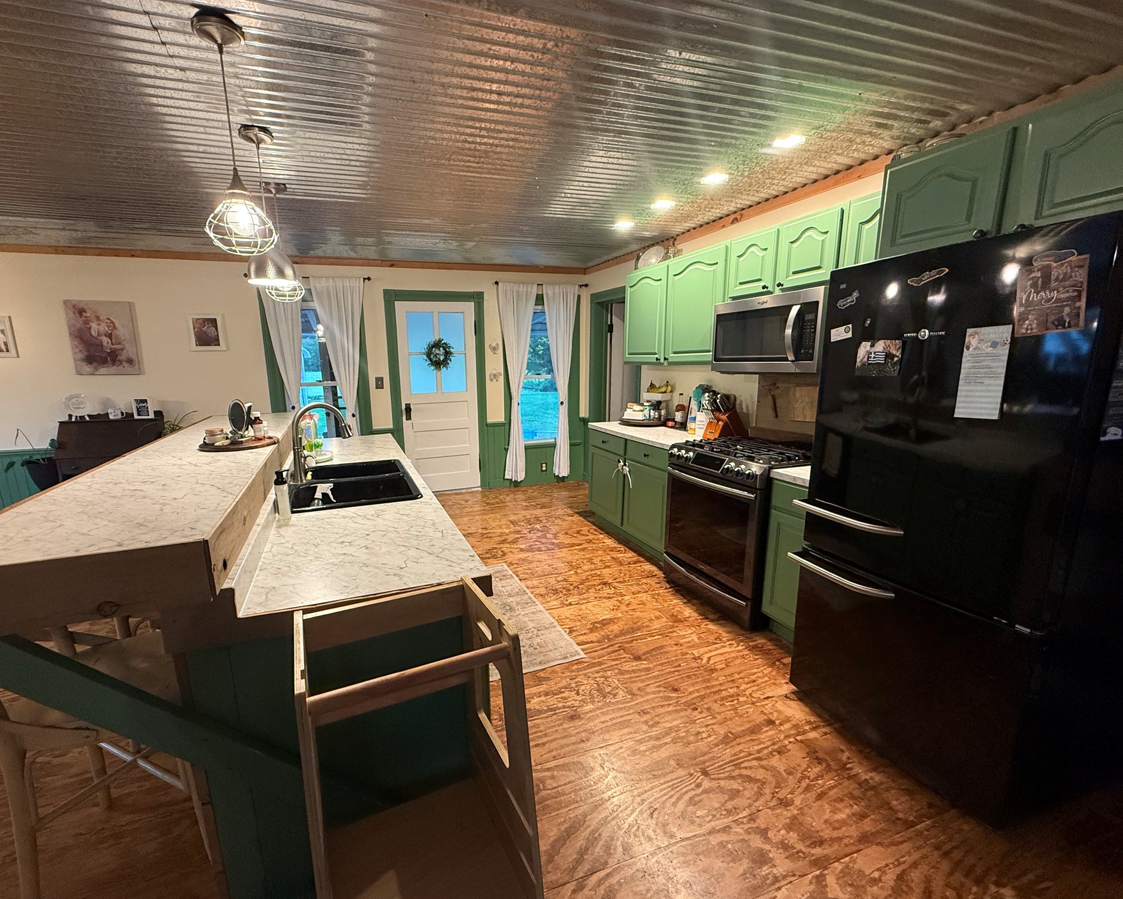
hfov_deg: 96.6
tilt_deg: -10.7
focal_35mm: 15
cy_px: 461
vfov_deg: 84.0
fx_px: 499
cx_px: 514
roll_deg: +1.1
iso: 400
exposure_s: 1/60
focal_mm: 2.22
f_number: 2.2
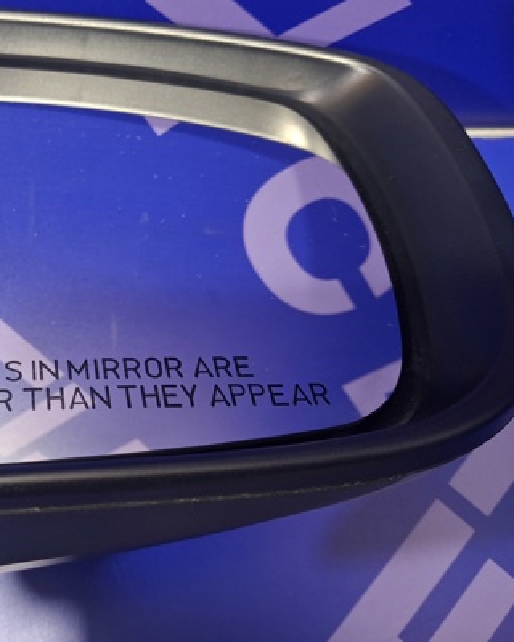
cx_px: 59
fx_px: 742
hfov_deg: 36.1
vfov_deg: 46.7
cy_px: 282
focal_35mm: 39
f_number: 1.8
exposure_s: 1/30
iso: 250
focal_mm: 4.69
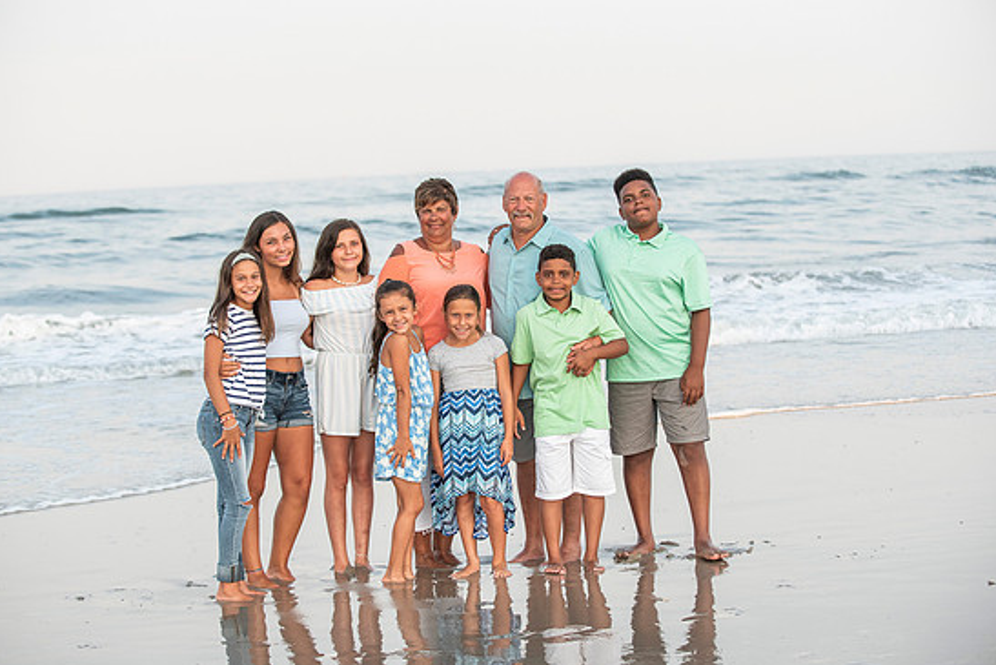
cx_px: 484
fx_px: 2103
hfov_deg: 26.6
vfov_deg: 18.0
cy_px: 331
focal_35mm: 76
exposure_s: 1/2000
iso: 800
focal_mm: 70
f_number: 3.5
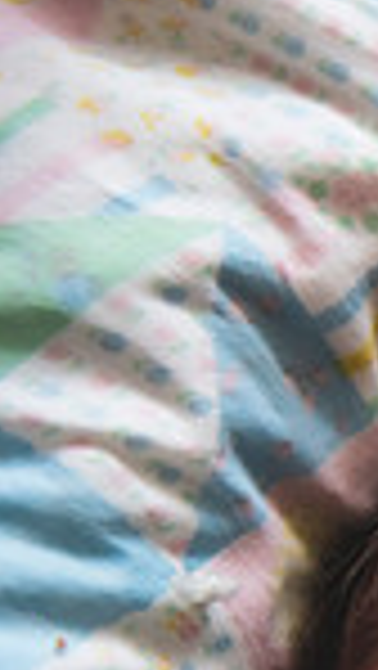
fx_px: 3273
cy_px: 726
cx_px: 1300
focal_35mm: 184
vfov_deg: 11.5
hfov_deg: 5.9
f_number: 2.8
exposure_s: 1/125
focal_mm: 45
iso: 1000
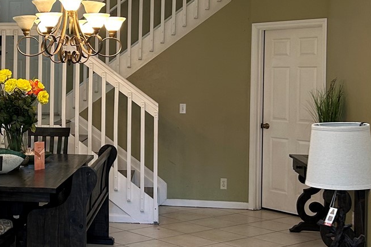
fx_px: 680
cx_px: 50
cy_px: 75
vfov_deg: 20.5
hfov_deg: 29.5
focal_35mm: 66
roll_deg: -0.3
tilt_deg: -0.8
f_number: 1.5
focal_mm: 5.7
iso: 125
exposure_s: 1/60
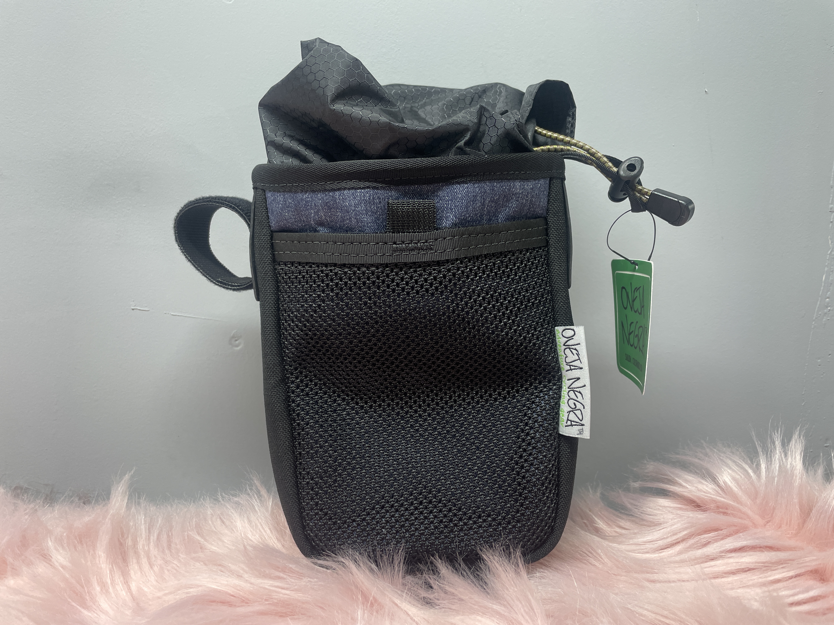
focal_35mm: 26
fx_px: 626
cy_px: 312
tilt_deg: -6.3
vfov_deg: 53.1
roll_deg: -0.7
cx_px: 417
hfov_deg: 67.3
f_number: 1.6
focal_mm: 4.2
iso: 80
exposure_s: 1/60
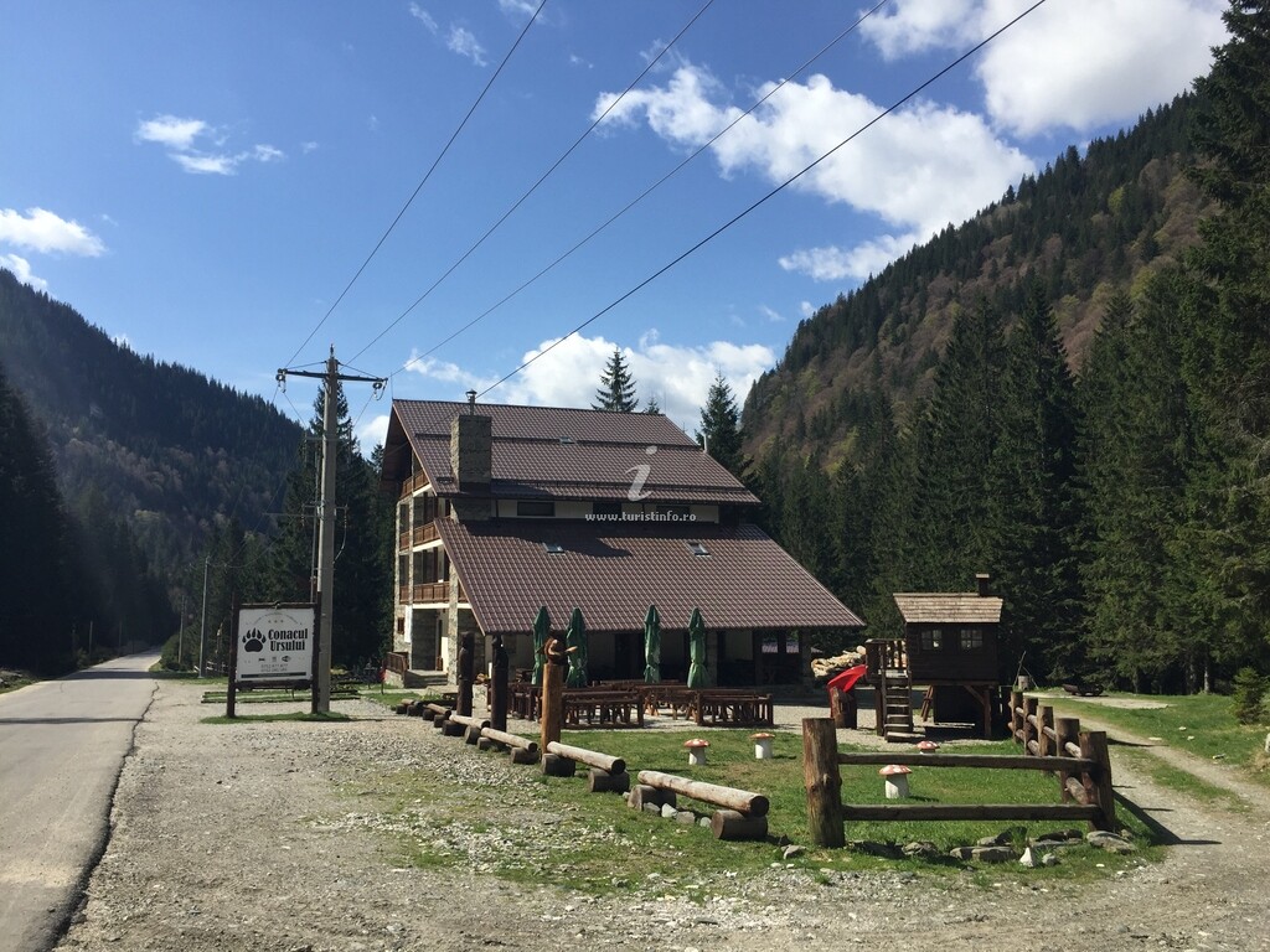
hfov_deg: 61.7
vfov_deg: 48.2
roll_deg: +0.9
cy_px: 476
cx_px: 635
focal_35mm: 29
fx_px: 1064
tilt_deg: +5.8
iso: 32
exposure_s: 1/2083
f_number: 2.2
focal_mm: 4.15
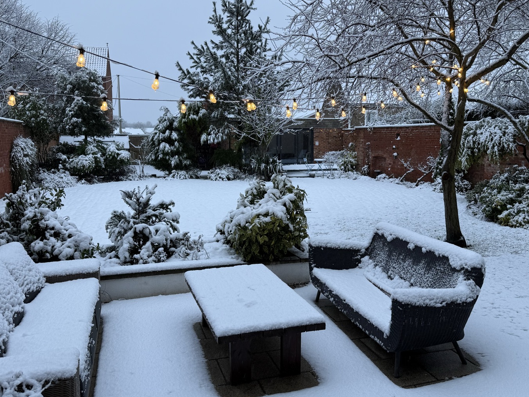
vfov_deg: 44.1
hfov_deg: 56.8
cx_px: 277
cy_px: 174
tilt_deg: -4.3
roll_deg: -0.3
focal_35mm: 32
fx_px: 489
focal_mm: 6.76
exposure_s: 1/191
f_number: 1.78
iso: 64
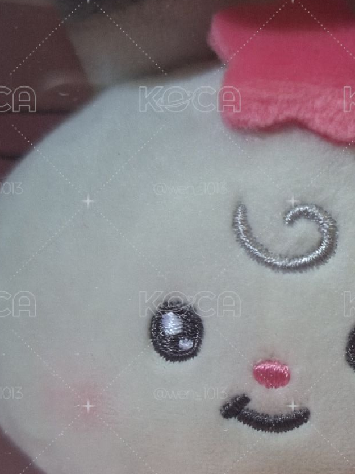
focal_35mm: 53
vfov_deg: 35.6
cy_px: 337
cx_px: 293
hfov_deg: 26.9
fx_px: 725
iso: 400
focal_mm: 5.54
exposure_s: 1/20
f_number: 1.8
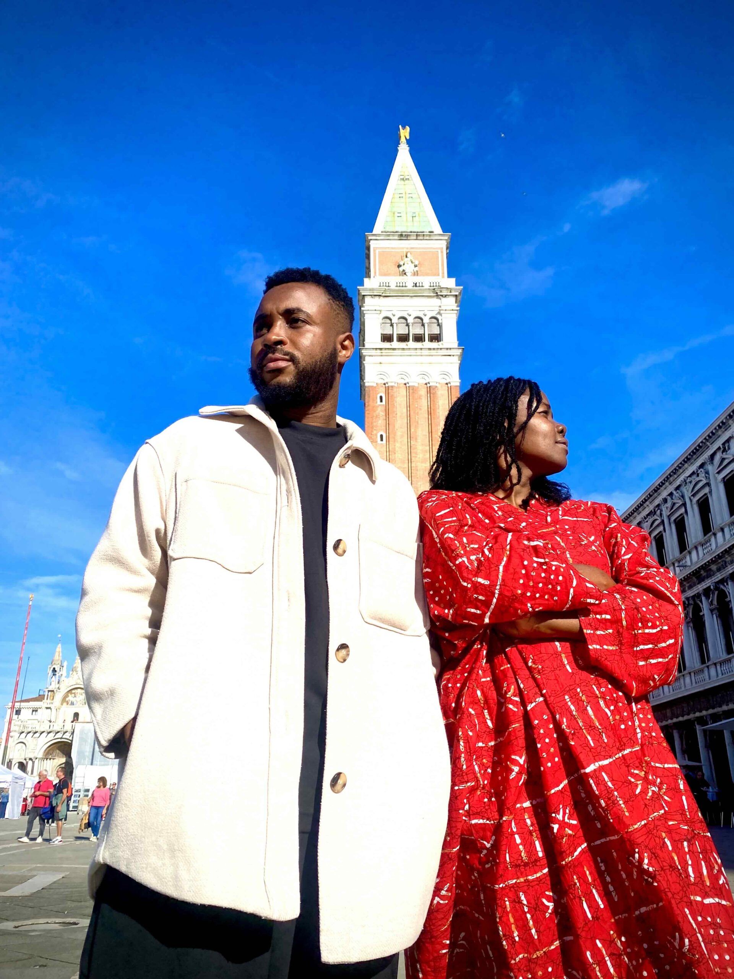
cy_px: 490
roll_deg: +1.1
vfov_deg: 67.3
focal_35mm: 26
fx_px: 735
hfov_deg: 53.1
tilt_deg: +24.8
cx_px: 367
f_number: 1.8
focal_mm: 4.25
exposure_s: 1/4274
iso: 32
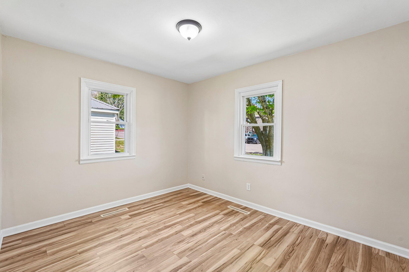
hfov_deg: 95.0
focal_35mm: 16
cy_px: 136
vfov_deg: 72.0
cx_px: 204
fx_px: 187
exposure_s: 1/30
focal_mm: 16.5
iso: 250
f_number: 8
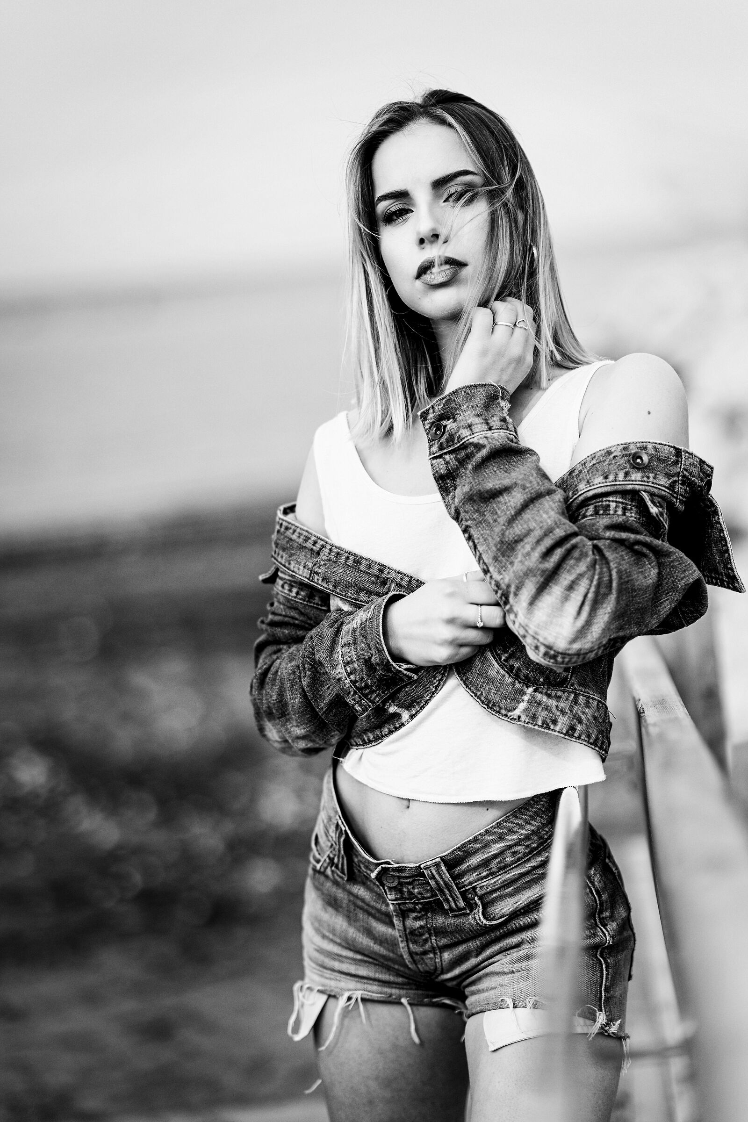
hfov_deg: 16.1
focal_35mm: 85
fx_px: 2649
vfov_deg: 23.9
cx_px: 374
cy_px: 561
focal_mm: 85
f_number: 1.8
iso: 100
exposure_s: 1/8000
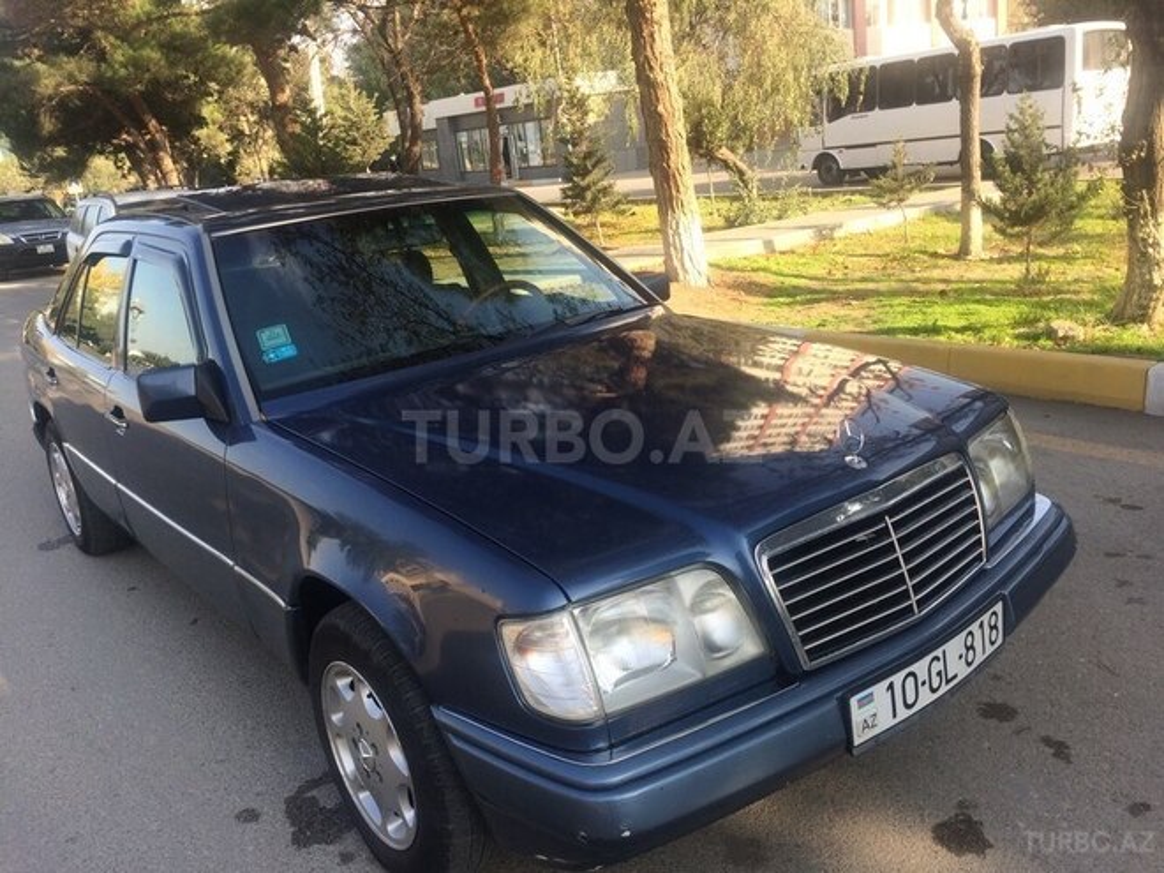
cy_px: 436
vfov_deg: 48.2
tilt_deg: -17.1
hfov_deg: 61.7
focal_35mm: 29
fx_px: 975
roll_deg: +7.0
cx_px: 582
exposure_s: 1/436
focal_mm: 4.15
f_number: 2.2
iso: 32
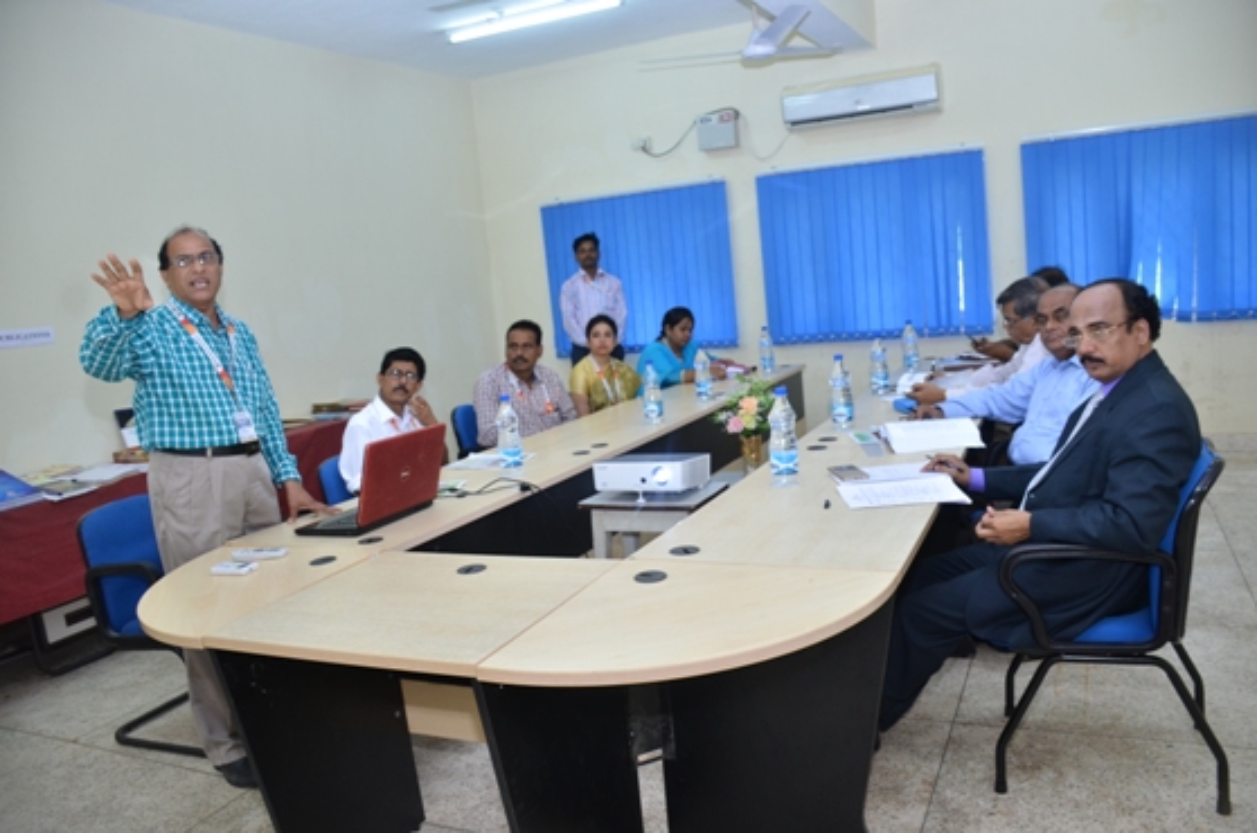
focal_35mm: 27
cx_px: 628
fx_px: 941
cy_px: 416
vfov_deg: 47.8
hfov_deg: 67.5
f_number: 3.5
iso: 400
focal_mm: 18
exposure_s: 1/80
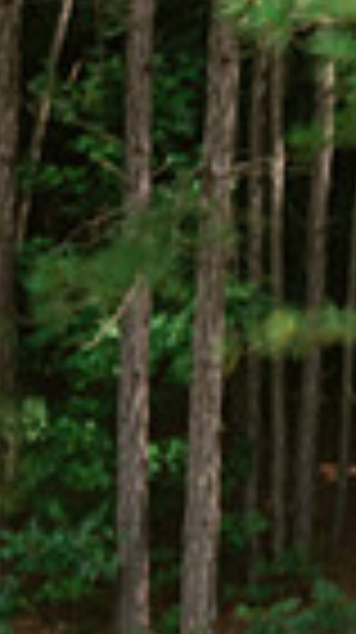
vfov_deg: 2.5
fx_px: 14476
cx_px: 1262
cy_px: 749
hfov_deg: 1.4
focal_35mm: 860
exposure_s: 1/1250
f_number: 4.5
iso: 250
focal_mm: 200
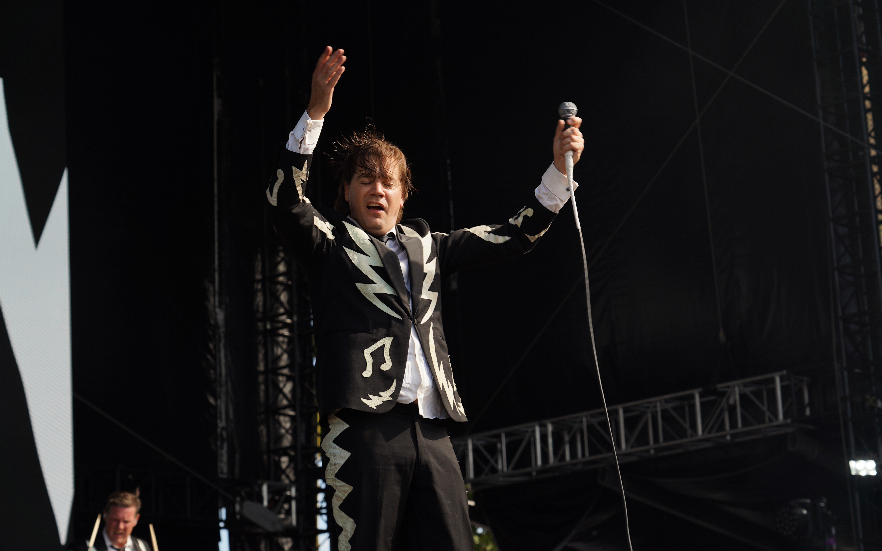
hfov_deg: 23.6
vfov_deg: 14.8
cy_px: 276
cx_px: 441
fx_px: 2115
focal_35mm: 88
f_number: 6.3
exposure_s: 1/250
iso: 100
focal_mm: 86
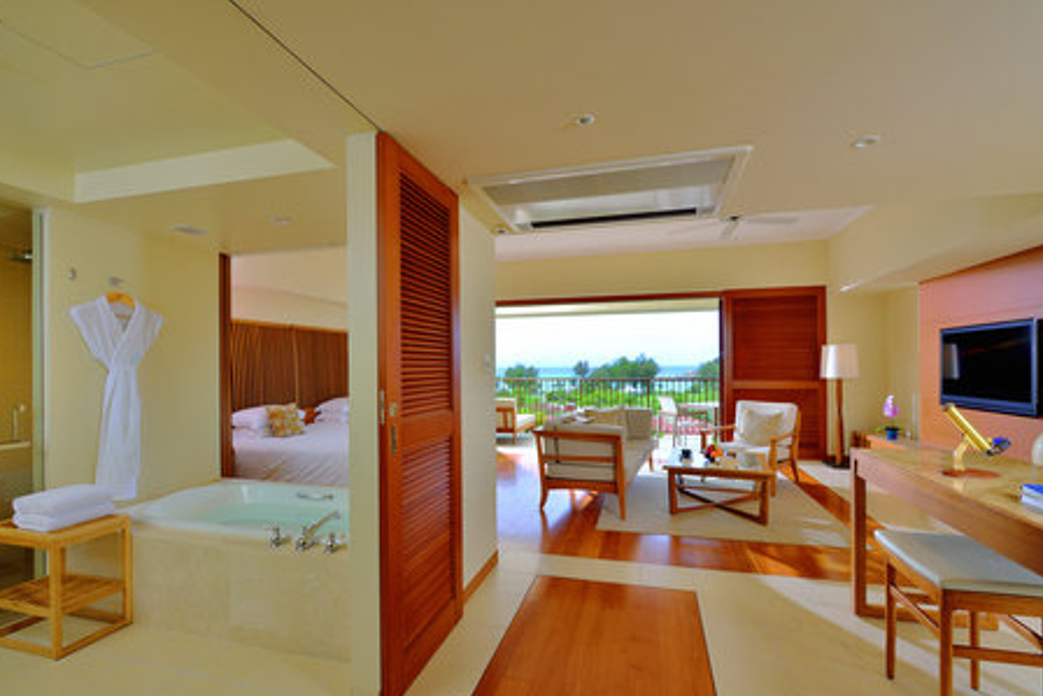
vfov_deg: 77.3
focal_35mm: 15
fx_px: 435
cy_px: 370
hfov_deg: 100.3
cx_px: 542
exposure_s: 1/125
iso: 160
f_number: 11
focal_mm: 14
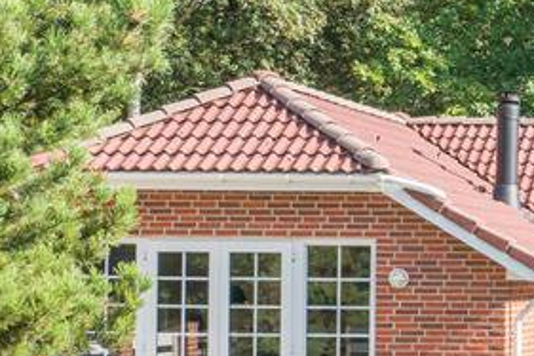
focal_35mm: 139
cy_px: 247
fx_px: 2061
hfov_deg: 13.9
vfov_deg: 9.8
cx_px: 787
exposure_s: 1/500
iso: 1000
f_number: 9
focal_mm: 26
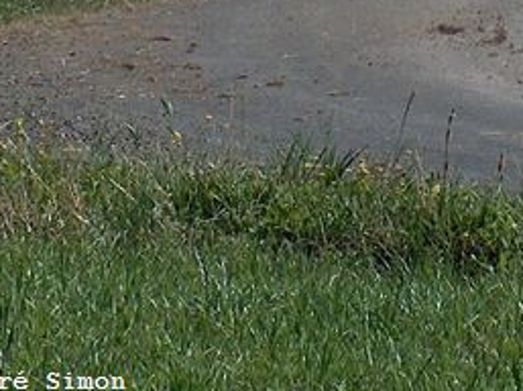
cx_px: 627
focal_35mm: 580
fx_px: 8751
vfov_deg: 2.6
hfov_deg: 3.4
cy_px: -203
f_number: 5.09
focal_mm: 38.22
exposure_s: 1/1099
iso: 200
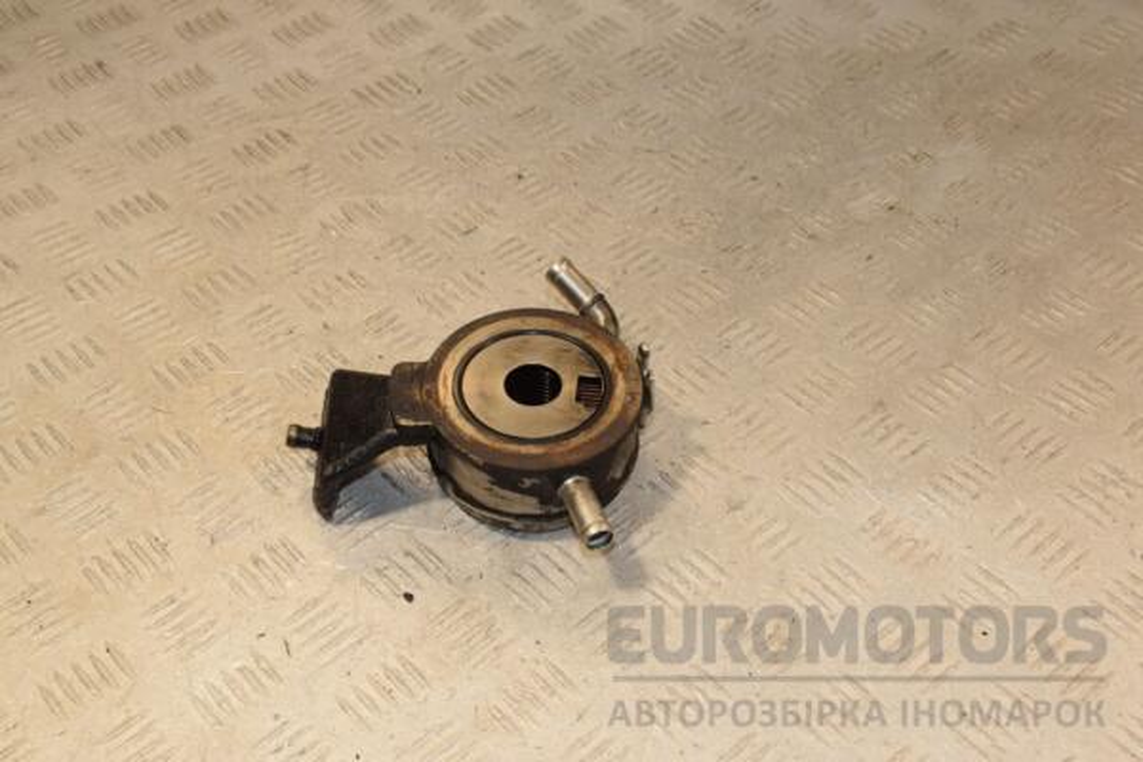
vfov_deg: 28.1
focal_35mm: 48
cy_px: 381
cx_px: 572
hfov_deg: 41.1
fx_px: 1524
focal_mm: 32
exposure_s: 1/200
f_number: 9
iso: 800
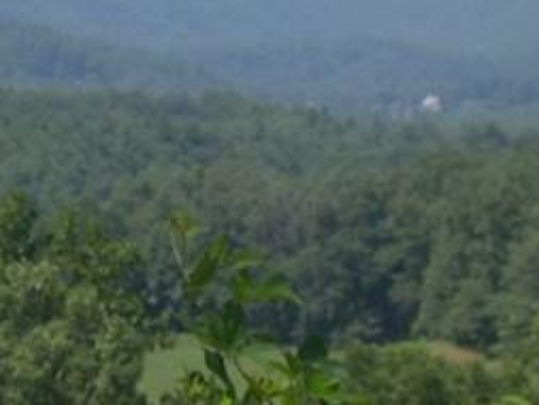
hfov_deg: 6.8
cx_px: 222
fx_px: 4533
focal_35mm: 291
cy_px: 98
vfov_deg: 5.1
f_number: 10.4
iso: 100
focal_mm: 15.3
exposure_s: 1/107
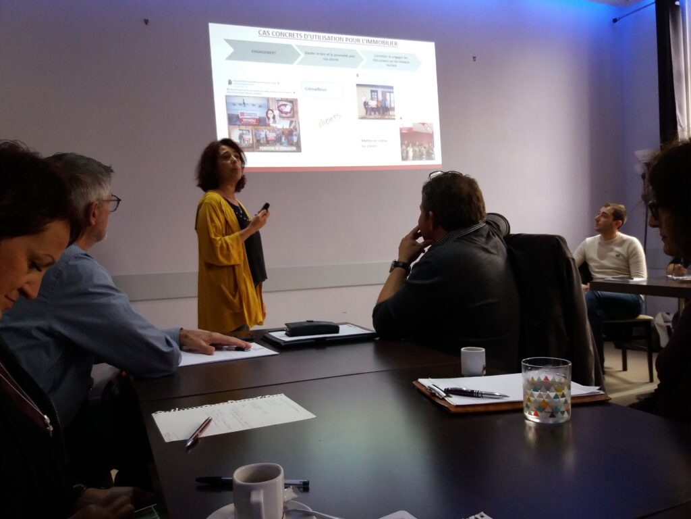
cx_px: 346
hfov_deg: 63.4
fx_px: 559
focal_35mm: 28
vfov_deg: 49.7
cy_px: 260
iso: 125
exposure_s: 1/33
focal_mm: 3.7
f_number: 1.9
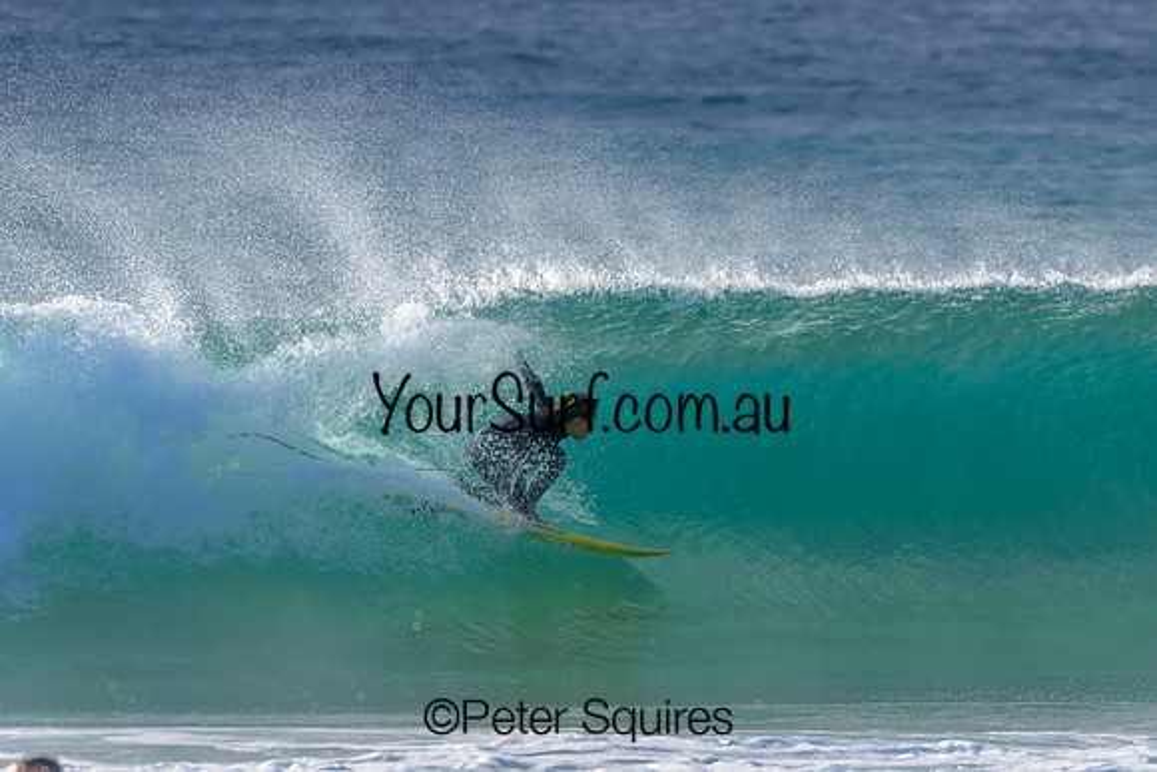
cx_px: 578
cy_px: 386
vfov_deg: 2.0
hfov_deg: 2.9
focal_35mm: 700
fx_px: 22501
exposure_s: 1/2000
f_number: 11
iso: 1600
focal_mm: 700
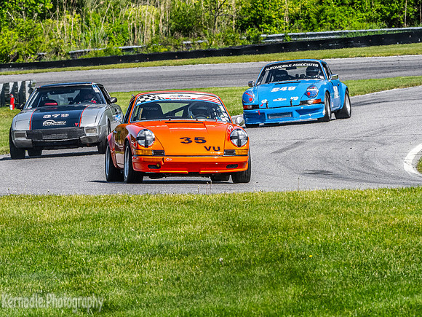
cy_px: 157
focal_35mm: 682
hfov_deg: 2.9
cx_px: 183
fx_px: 8315
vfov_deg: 2.2
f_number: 11
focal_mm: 300
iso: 400
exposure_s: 1/640
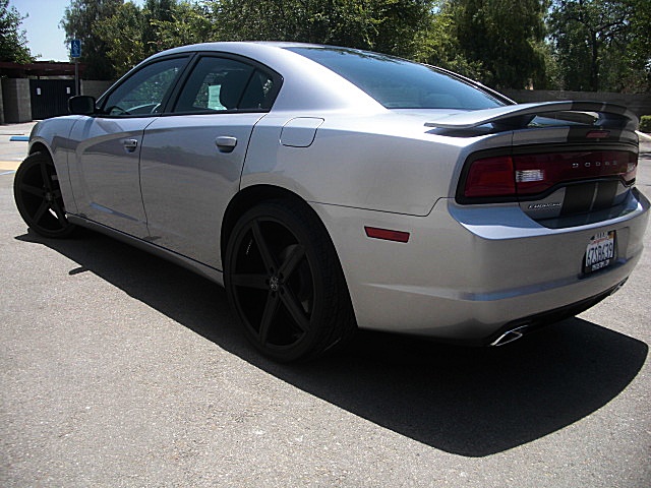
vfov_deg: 39.7
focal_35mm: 36
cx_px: 326
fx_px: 677
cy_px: 244
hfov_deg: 51.4
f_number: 2.8
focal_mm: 6.3
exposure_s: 1/640
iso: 50
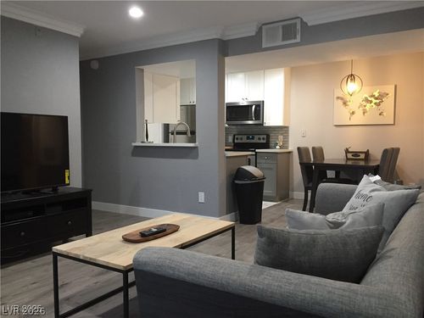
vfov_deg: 48.2
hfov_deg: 61.7
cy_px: 159
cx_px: 212
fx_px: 355
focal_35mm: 29
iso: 160
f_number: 2.2
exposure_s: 1/30
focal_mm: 4.15
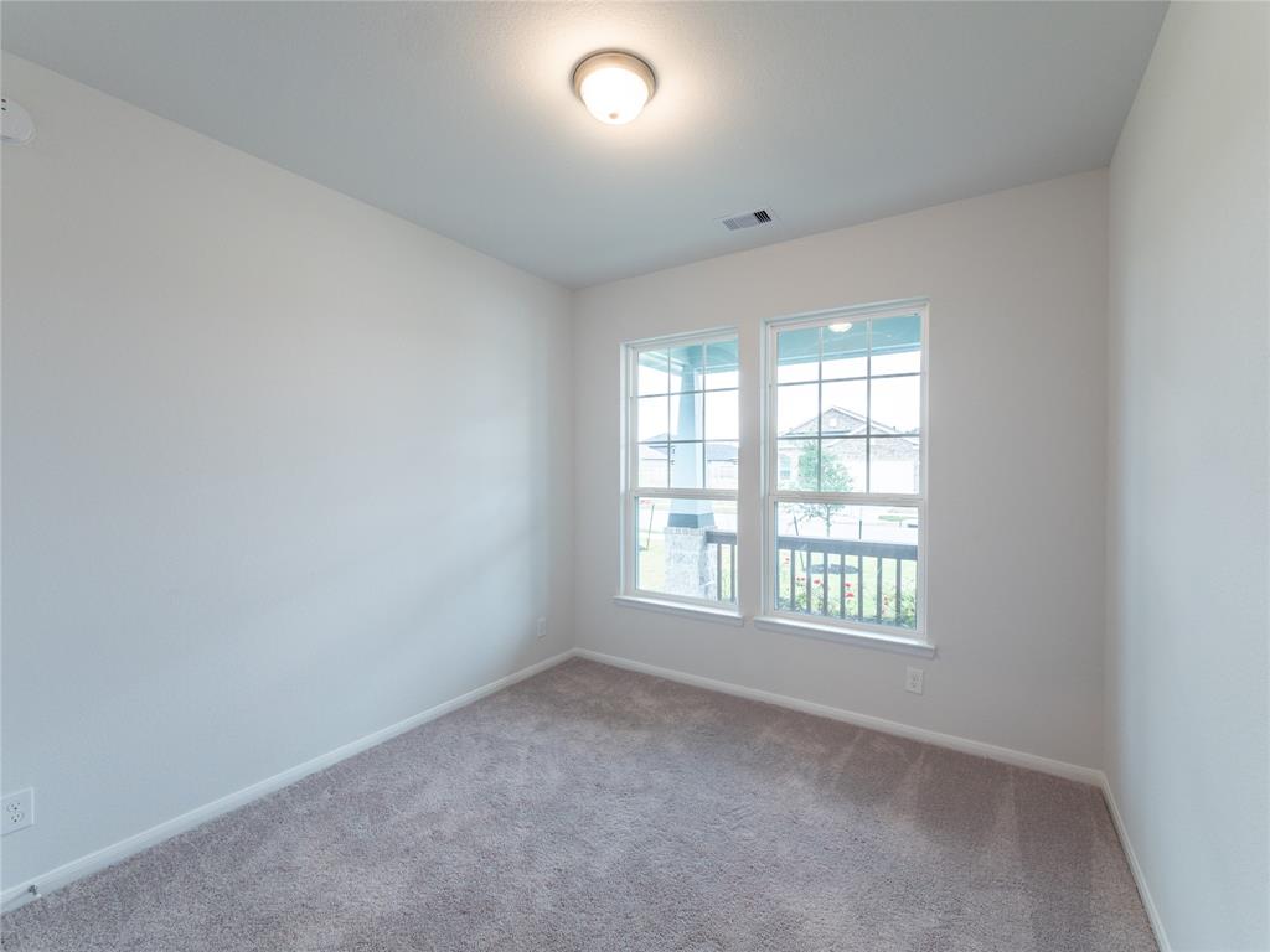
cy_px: 476
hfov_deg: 102.1
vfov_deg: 85.7
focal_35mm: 14
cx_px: 635
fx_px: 514
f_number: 8
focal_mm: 7
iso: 200
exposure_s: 1/8
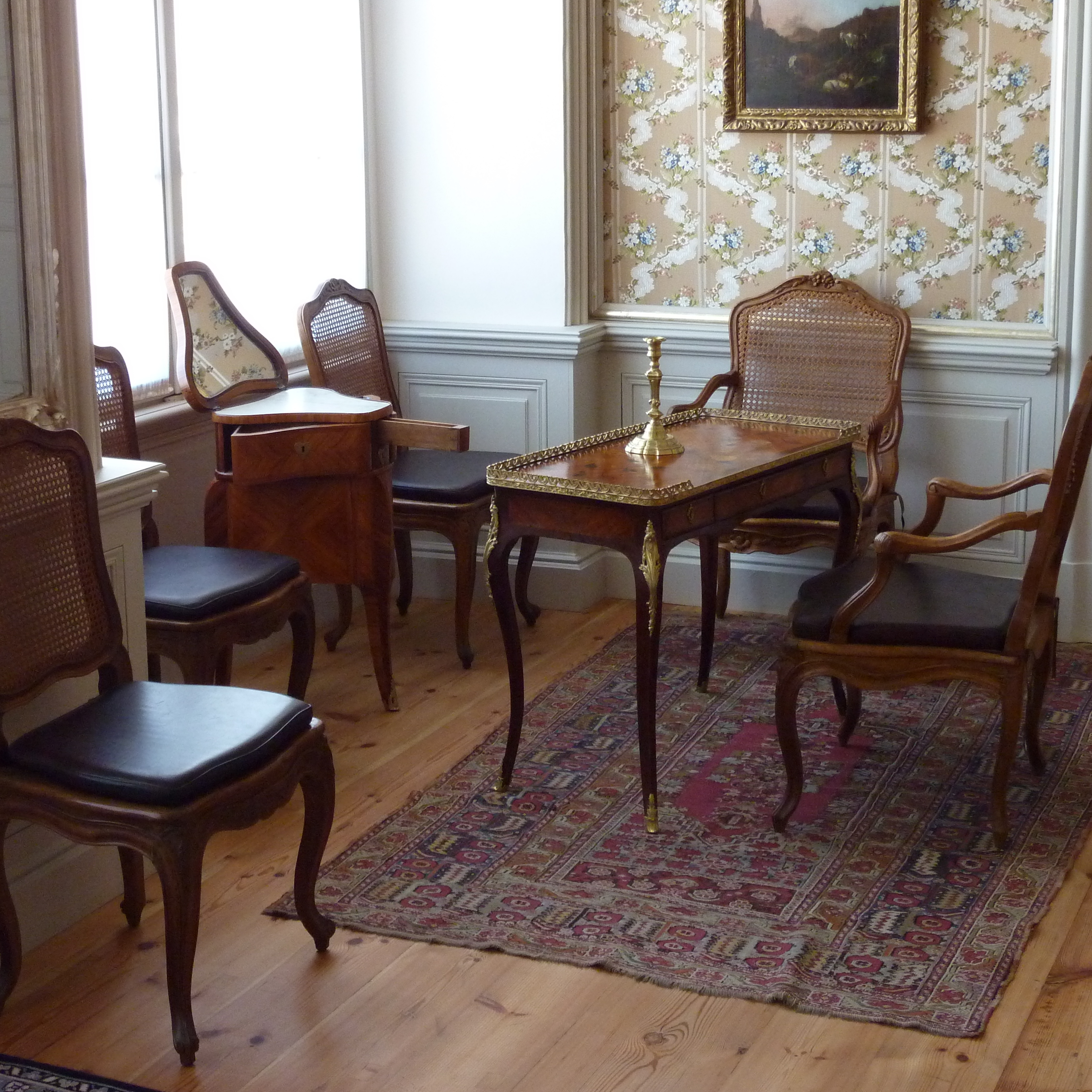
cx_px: 491
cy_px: 547
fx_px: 2034
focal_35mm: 57
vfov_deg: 30.0
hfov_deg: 30.0
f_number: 3.8
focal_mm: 7.9
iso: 400
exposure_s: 1/30
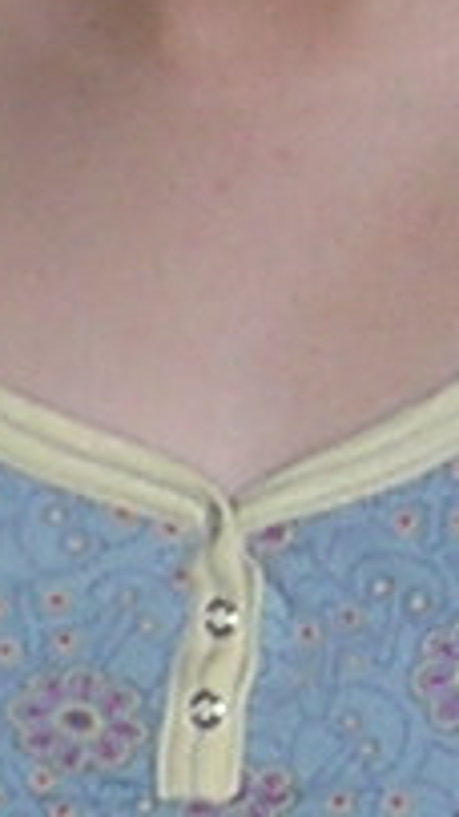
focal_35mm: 309
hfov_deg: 3.9
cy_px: 205
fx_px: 6694
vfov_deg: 7.0
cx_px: -507
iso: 100
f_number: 2.6
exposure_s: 1/60.1
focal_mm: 4.7
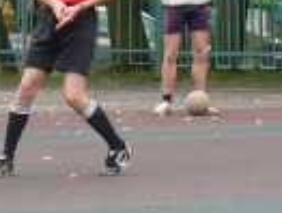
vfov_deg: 3.2
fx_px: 3831
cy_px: 9
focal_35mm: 469
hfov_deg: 4.2
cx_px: -65
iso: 100
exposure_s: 1/125
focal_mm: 14
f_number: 4
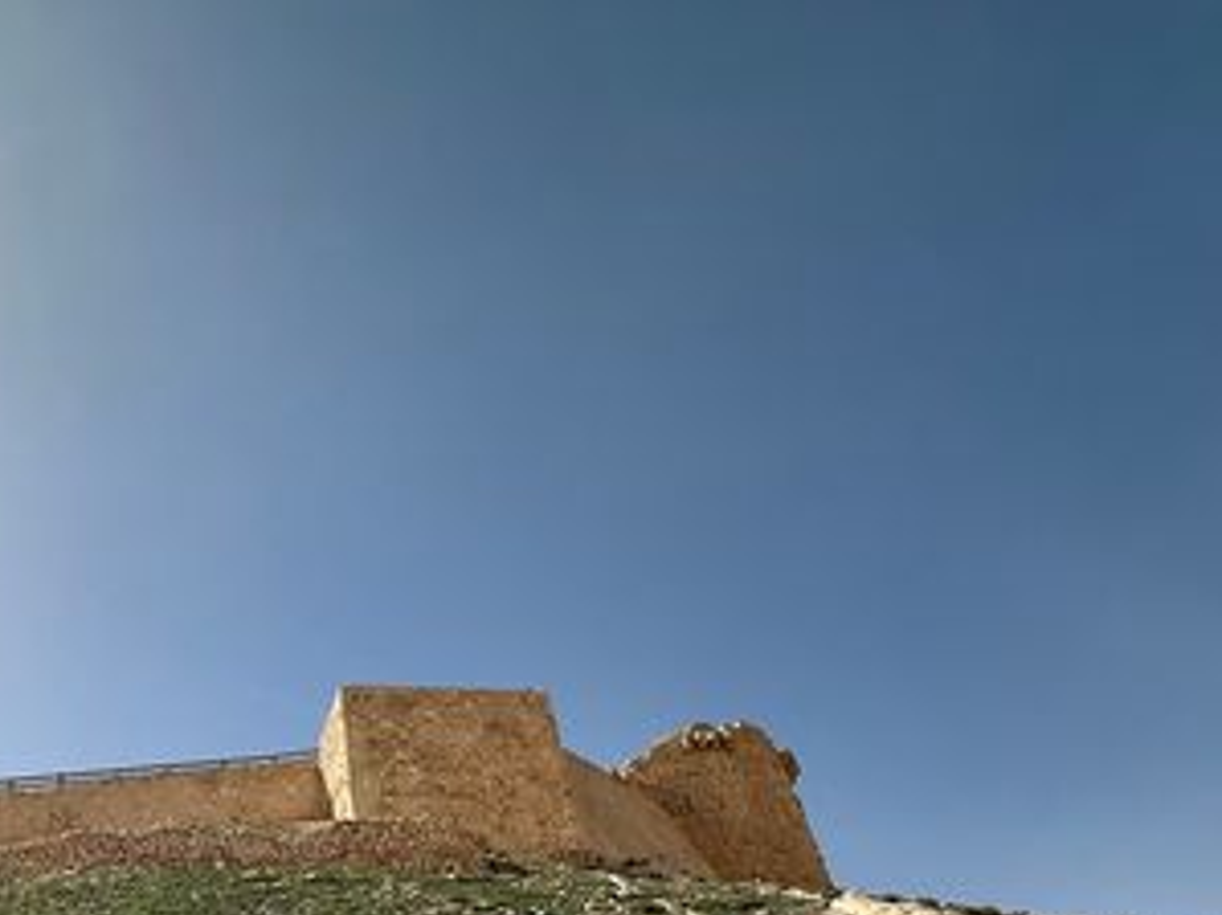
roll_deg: +3.0
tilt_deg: +28.0
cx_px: 217
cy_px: 878
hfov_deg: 55.1
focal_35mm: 30
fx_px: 1059
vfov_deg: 41.7
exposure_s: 1/2817
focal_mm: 2.22
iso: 50
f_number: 2.2
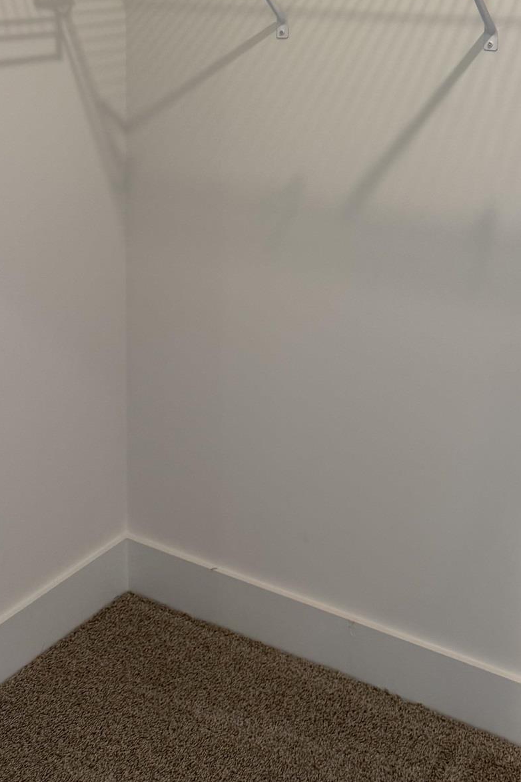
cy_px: 65
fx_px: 1064
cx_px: 334
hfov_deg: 27.4
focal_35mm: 49
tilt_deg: -2.9
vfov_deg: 37.5
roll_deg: -2.6
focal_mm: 6.76
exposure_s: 1/120
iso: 160
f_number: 1.78
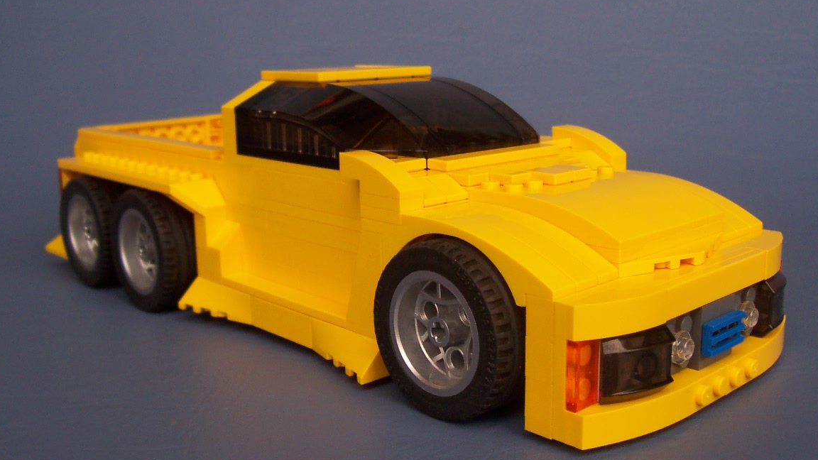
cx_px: 420
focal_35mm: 42
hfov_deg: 48.4
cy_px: 232
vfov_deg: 28.3
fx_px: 911
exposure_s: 1/250
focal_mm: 5.6
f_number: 2.8
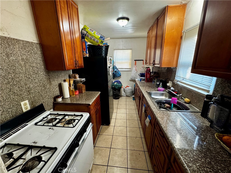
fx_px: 93
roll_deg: +0.1
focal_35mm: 14
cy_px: 86
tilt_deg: -15.0
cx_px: 116
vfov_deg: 85.7
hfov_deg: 102.1
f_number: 2.2
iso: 500
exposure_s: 1/60
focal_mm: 2.22
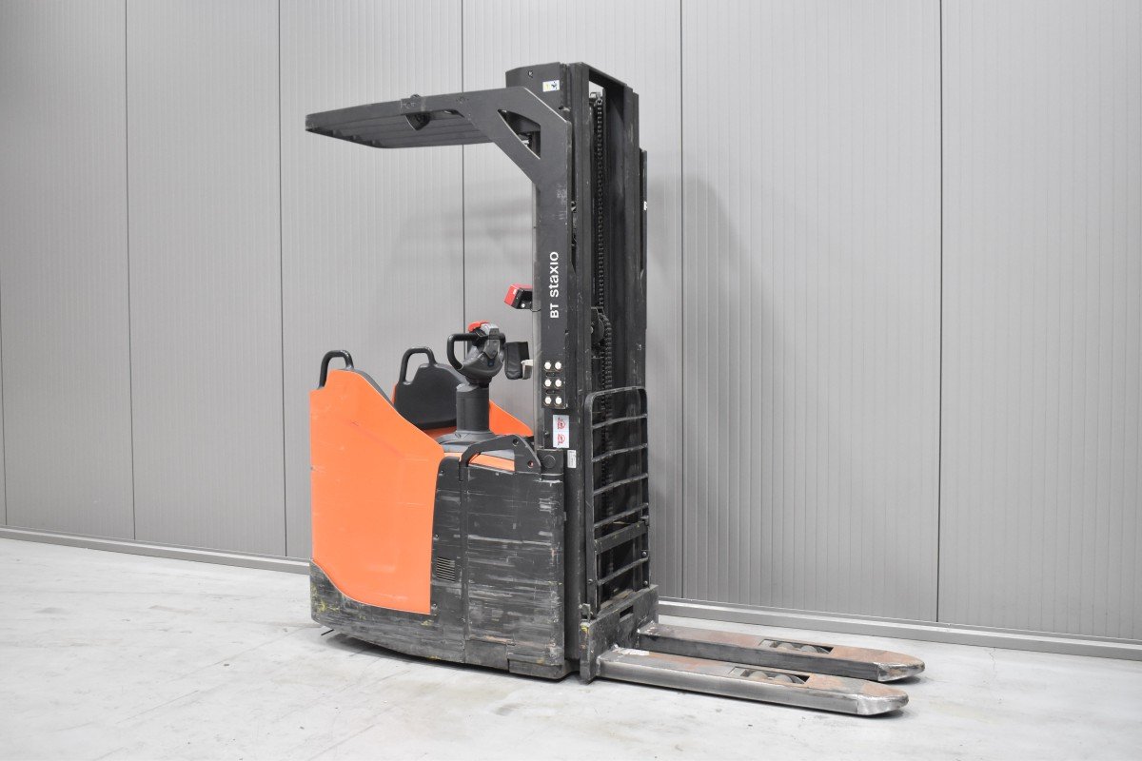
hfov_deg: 55.1
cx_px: 571
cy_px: 380
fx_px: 1094
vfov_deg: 38.4
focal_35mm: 34
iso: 1600
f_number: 4.5
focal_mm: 23
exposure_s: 1/30
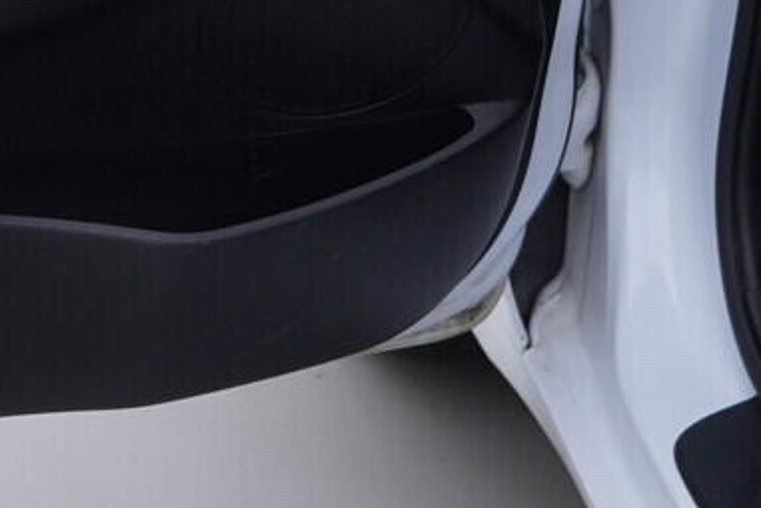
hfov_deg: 14.5
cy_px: -188
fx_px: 2875
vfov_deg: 9.9
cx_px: -222
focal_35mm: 136
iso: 125
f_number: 4
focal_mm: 24
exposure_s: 1/60
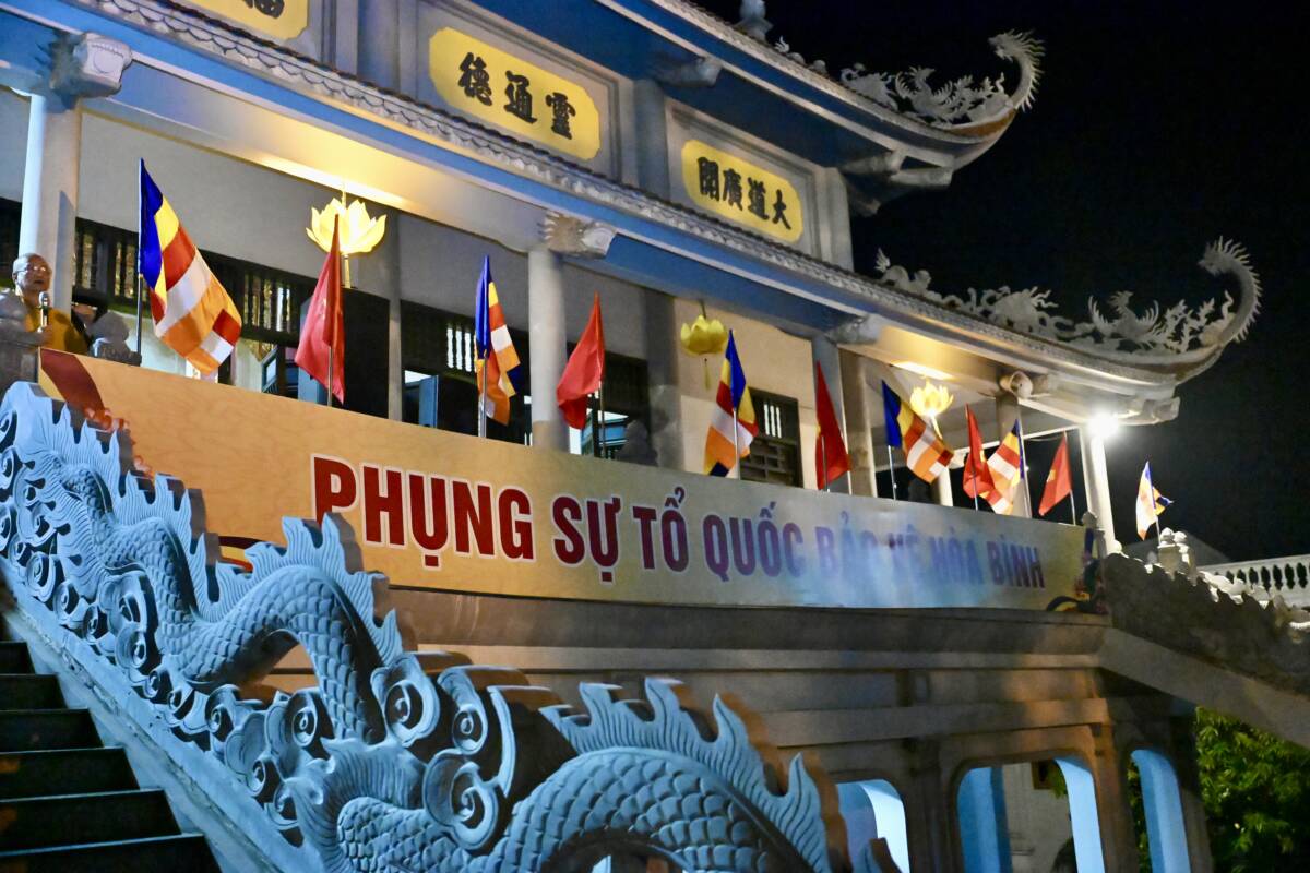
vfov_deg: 38.4
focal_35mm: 34
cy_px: 436
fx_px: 1255
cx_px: 655
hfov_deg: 55.1
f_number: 2.8
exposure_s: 1/400
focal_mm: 34.5
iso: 32000
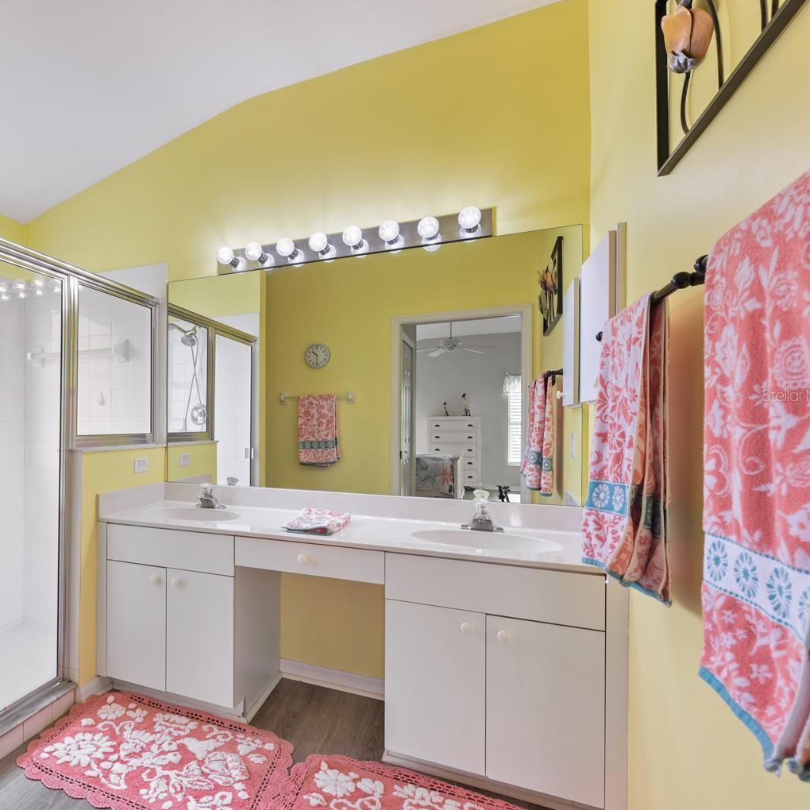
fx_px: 529
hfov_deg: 69.8
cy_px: 395
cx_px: 202
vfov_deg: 74.8
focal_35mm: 20
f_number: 8
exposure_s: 1/25
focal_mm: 15
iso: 400
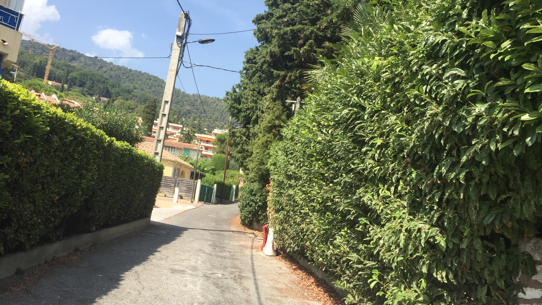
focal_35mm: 32
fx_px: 460
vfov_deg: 36.7
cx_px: 271
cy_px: 151
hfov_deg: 61.0
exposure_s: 1/1236
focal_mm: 4.15
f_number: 2.2
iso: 32
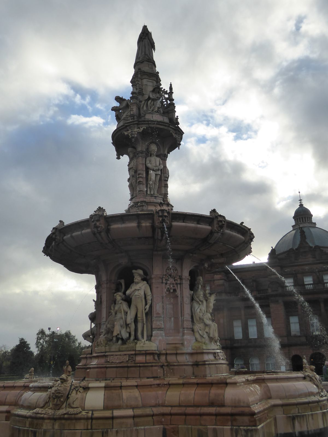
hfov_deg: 39.7
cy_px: 218
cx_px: 164
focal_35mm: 36
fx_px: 455
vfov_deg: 51.4
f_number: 3.7
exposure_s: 1/640
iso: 160
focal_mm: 6.3
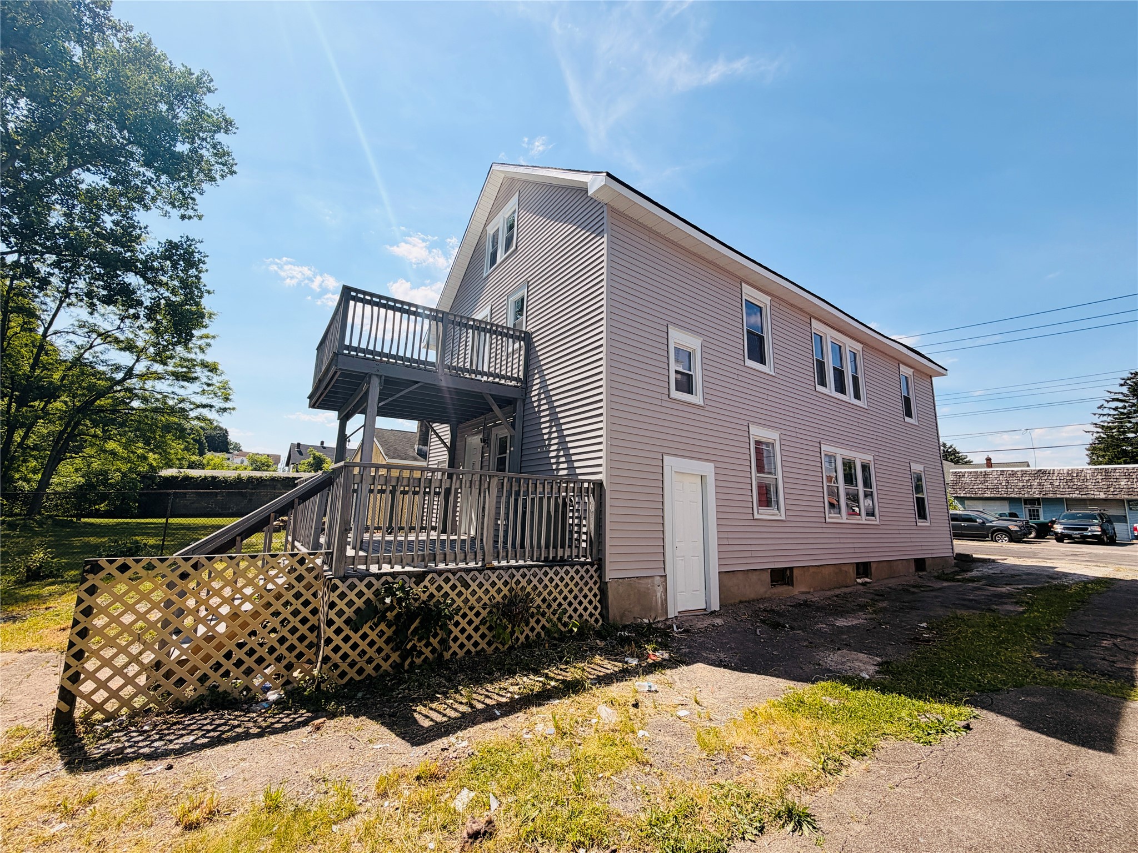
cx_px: 569
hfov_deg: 102.1
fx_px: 460
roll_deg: -2.8
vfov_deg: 85.7
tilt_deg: +10.7
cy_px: 426
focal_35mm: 14
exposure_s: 1/901
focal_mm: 2.22
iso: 20
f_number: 2.2
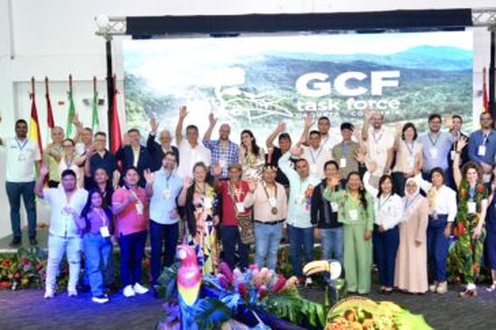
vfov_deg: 23.3
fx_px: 799
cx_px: 289
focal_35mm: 58
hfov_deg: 34.4
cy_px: 193
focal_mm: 47
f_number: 4
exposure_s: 1/250
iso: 2500
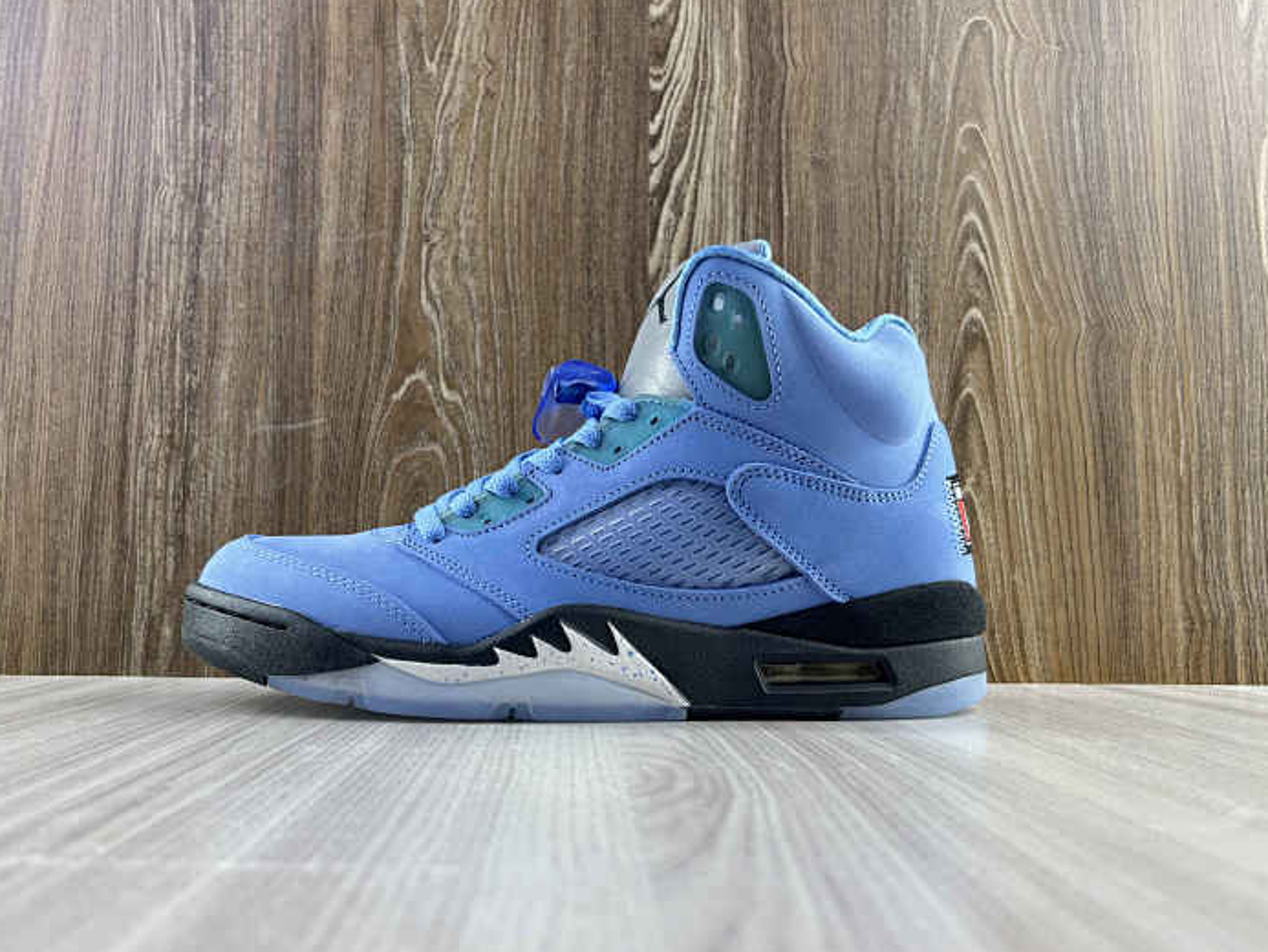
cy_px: 498
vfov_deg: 46.8
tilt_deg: +3.3
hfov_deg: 59.9
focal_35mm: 30
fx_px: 1099
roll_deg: -0.4
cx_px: 591
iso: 32
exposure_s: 1/100
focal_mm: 5.7
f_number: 1.5
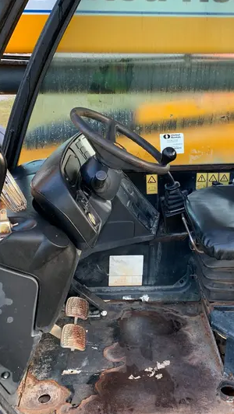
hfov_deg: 30.0
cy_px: 163
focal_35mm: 39
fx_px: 429
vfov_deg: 51.2
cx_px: 172
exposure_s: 1/70
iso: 100
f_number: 1.8
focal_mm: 4.25
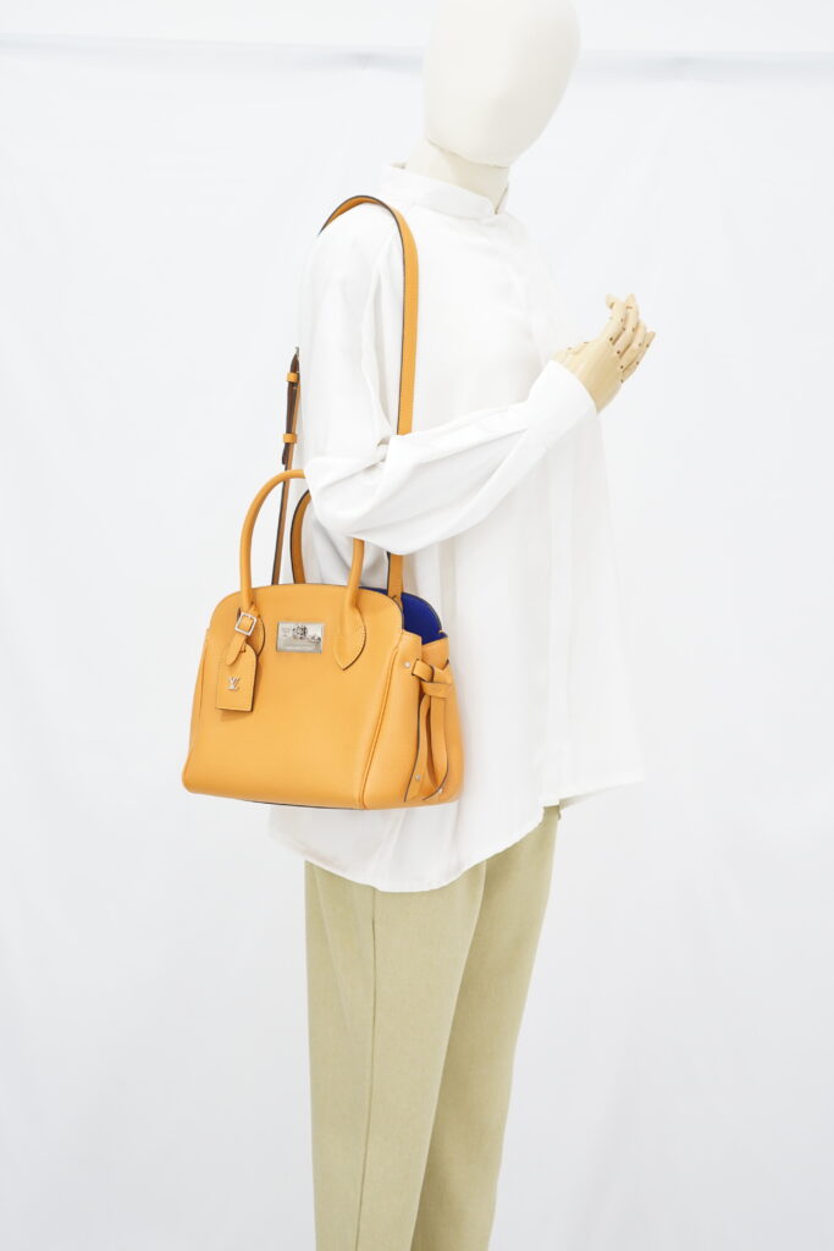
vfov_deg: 39.6
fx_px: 1737
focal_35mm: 50
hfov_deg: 27.0
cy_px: 626
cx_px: 417
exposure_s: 1/6
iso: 640
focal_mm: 50
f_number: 6.3
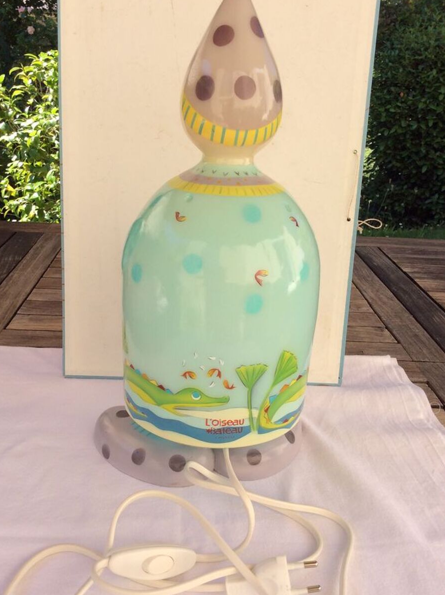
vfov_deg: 51.4
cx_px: 197
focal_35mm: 36
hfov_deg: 39.5
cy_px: 314
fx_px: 619
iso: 32
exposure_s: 1/476
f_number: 2.4
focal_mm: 3.3
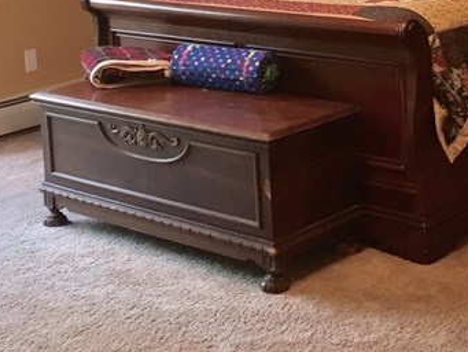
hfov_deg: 22.5
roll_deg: +2.7
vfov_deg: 16.6
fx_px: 1177
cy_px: -8
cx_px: 222
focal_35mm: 87
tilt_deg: -8.0
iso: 64
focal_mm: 4.15
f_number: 2.2
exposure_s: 1/30
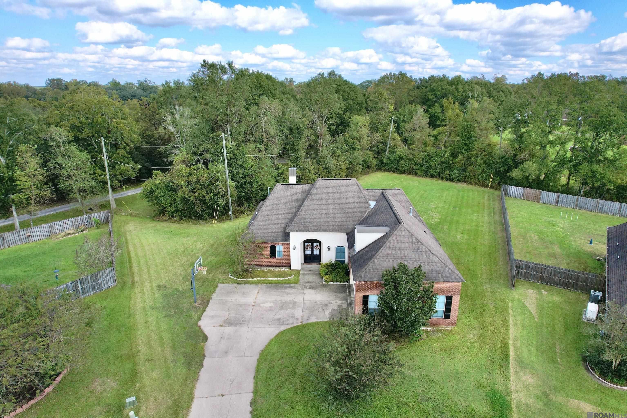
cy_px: 209
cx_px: 314
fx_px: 383
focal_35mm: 22
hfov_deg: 78.6
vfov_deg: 57.2
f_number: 2.8
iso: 110
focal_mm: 8.38
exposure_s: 1/320
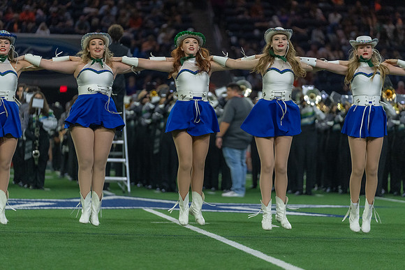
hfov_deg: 11.8
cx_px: 202
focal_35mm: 174
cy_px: 135
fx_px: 1958
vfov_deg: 7.9
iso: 4000
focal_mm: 174
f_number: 2.8
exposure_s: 1/1250
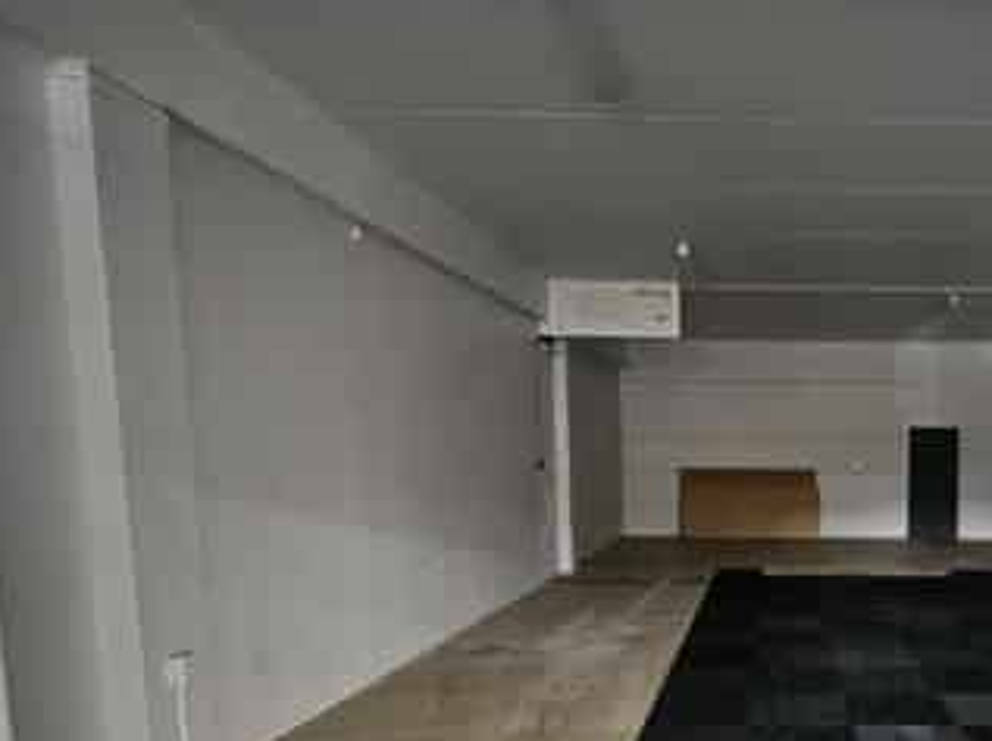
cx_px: 773
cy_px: 546
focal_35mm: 27
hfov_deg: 60.8
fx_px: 773
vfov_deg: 49.4
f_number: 2.2
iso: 400
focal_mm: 1.74
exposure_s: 1/50
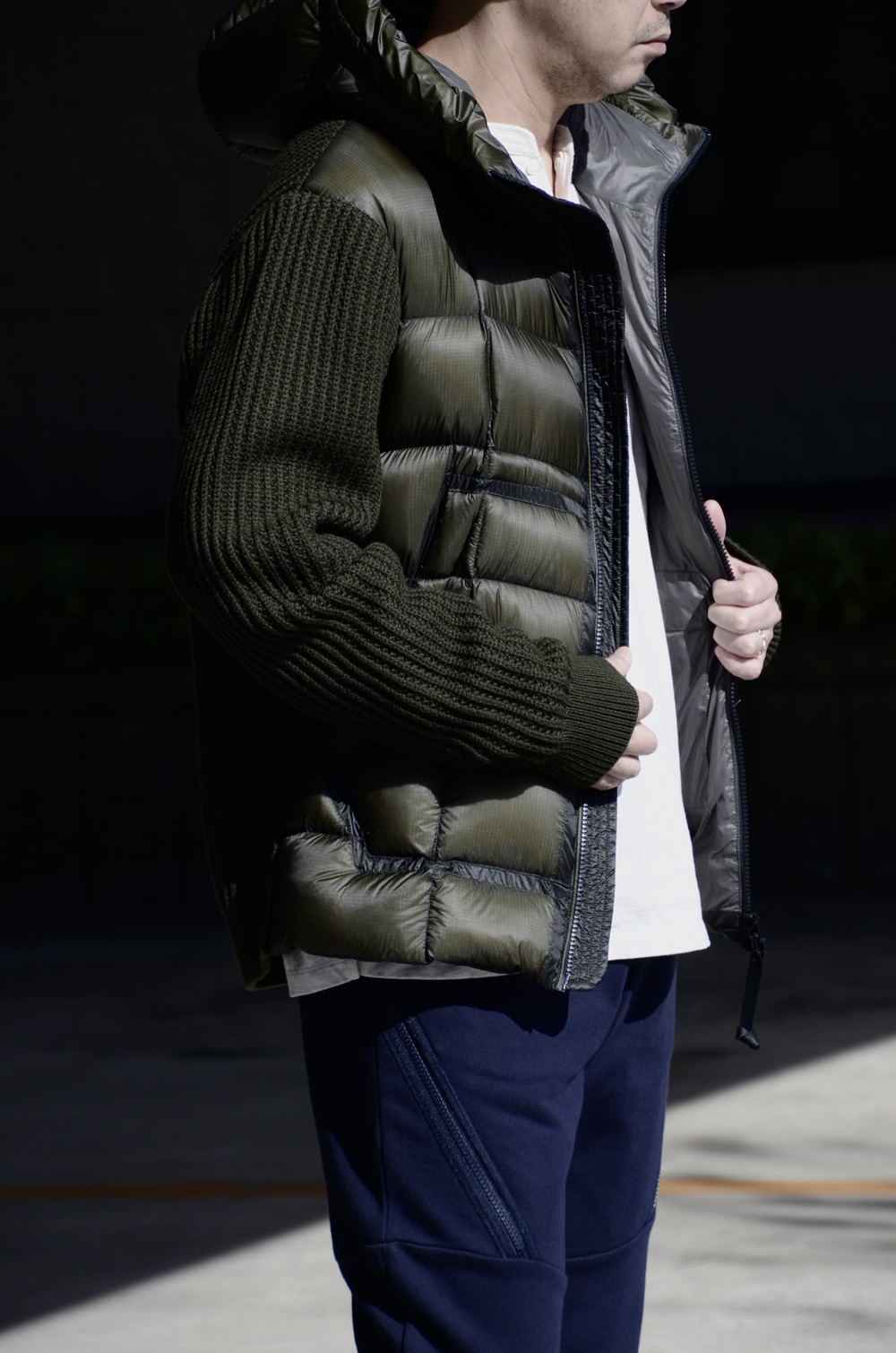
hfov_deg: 8.3
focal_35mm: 165
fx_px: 6185
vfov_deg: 12.5
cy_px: 676
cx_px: 448
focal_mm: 110
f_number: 6.3
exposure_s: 1/500
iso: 125
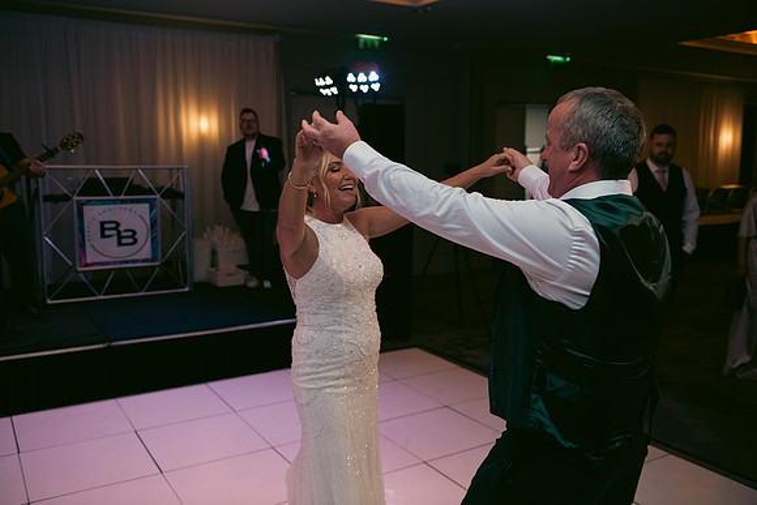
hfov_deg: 58.7
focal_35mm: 32
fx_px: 673
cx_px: 378
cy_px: 252
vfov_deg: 41.1
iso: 800
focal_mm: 32
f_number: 3.5
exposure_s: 1/160
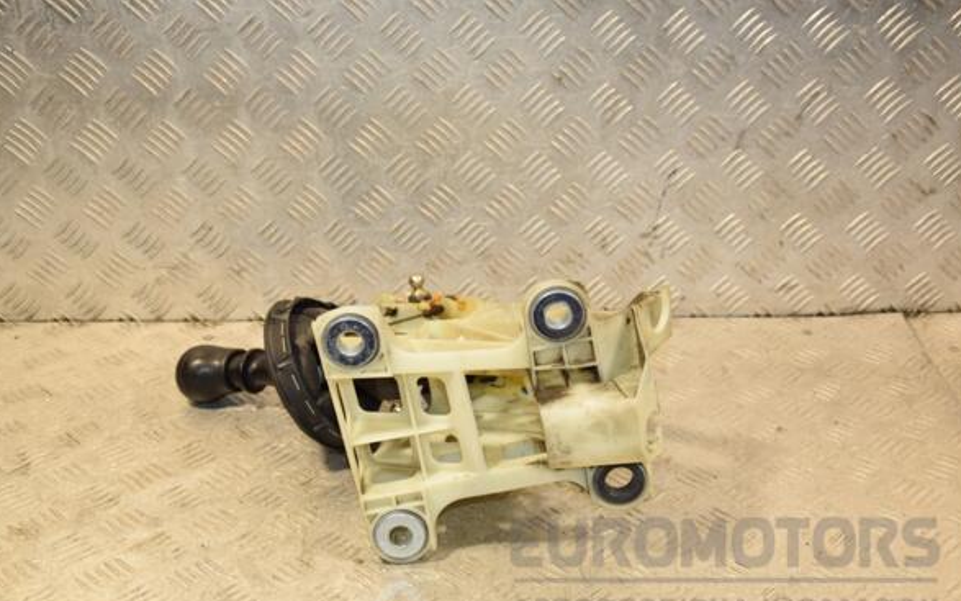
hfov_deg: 40.3
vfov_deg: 25.8
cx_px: 480
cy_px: 324
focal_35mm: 50
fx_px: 1310
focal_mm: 32
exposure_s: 1/200
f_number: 5.6
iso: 800
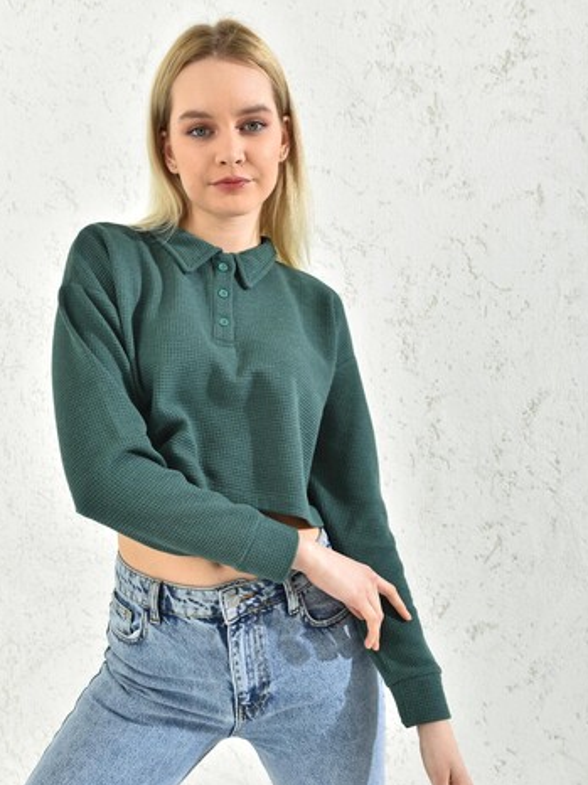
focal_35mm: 39
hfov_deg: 36.8
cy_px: 386
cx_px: 291
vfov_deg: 47.9
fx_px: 884
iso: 100
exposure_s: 1/160
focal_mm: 35
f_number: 7.1
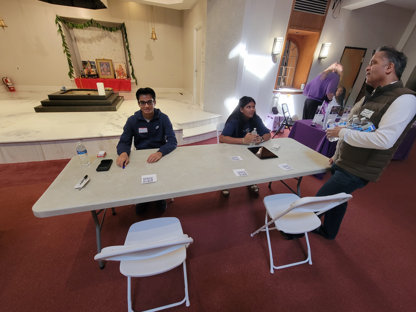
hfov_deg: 106.2
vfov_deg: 89.9
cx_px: 208
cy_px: 156
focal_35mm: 13
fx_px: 156
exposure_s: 1/60
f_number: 2.2
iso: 250
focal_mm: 2.2
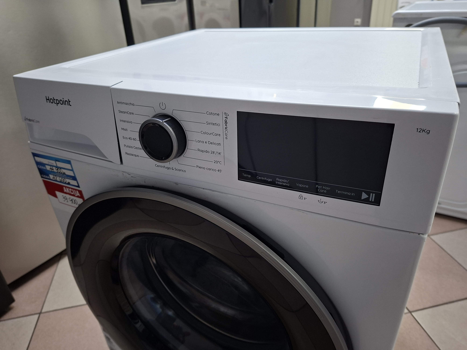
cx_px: 234
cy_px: 175
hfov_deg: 73.9
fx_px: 310
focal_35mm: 23
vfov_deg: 58.9
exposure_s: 1/50
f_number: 1.8
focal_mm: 5.54
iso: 200
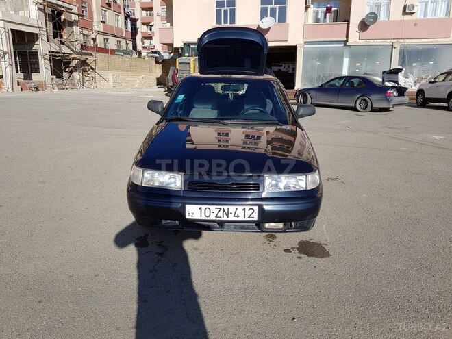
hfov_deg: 67.3
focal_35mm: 26
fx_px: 339
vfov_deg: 53.1
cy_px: 170
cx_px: 226
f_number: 1.7
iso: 40
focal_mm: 4.2
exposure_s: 1/2880
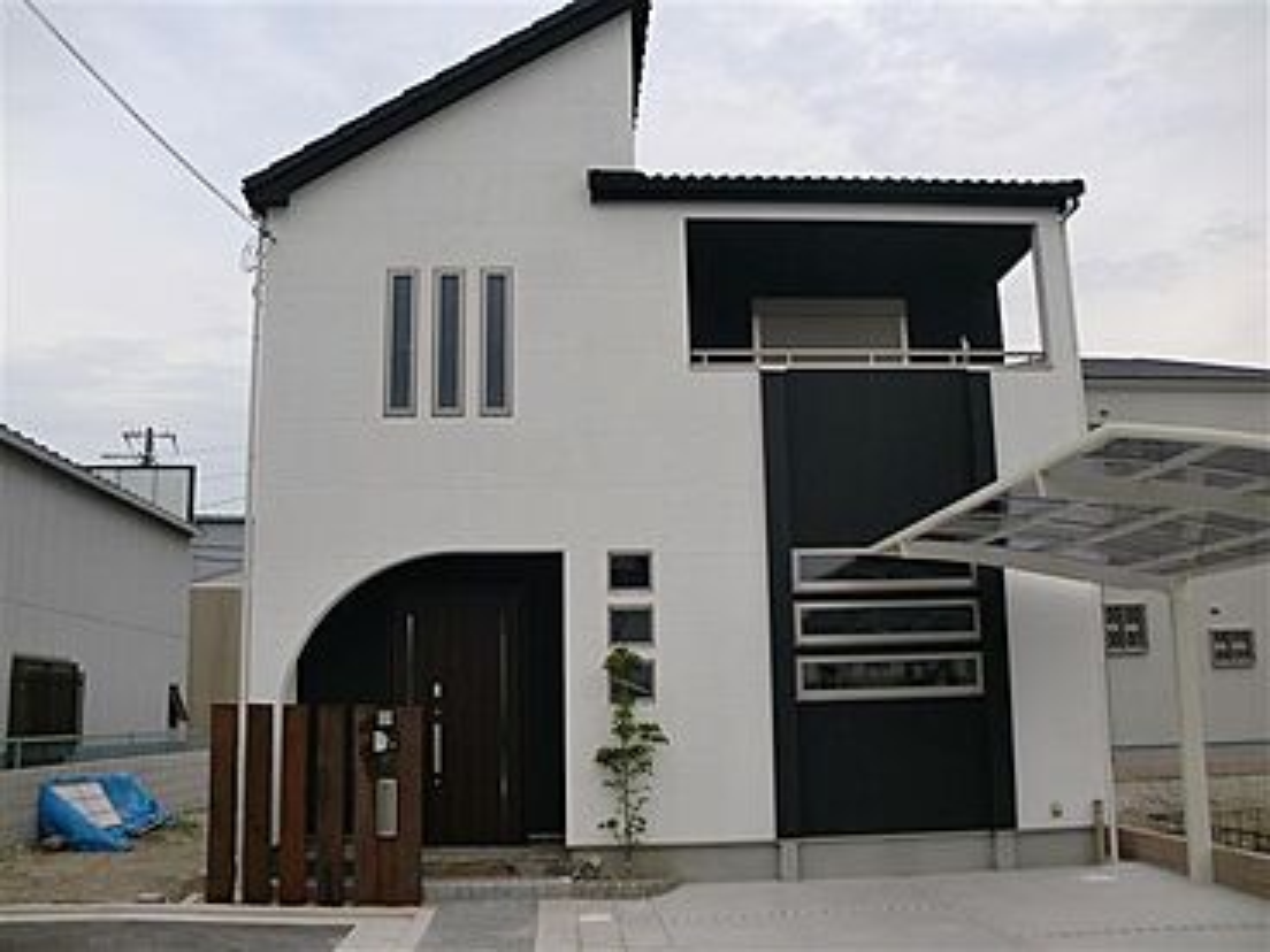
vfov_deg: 40.7
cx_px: 635
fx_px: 1284
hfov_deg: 52.6
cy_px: 476
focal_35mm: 35
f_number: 3.1
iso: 64
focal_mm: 6.3
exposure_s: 1/320
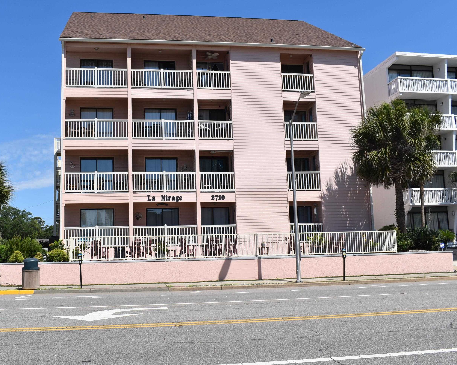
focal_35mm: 38
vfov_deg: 39.2
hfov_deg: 47.6
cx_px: 179
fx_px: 514
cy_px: 187
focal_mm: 22
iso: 200
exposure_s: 1/400
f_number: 10
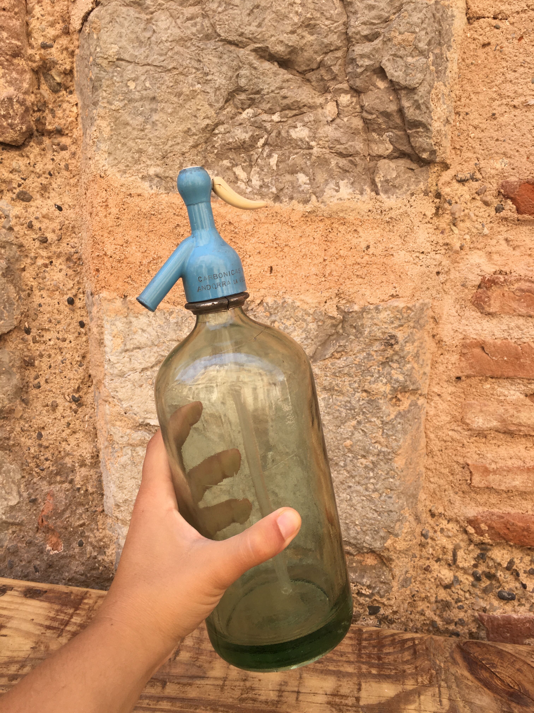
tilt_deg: -12.0
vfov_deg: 61.7
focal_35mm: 29
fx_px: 596
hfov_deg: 48.2
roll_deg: -1.3
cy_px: 356
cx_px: 267
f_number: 2.2
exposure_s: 1/212
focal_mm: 4.15
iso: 25
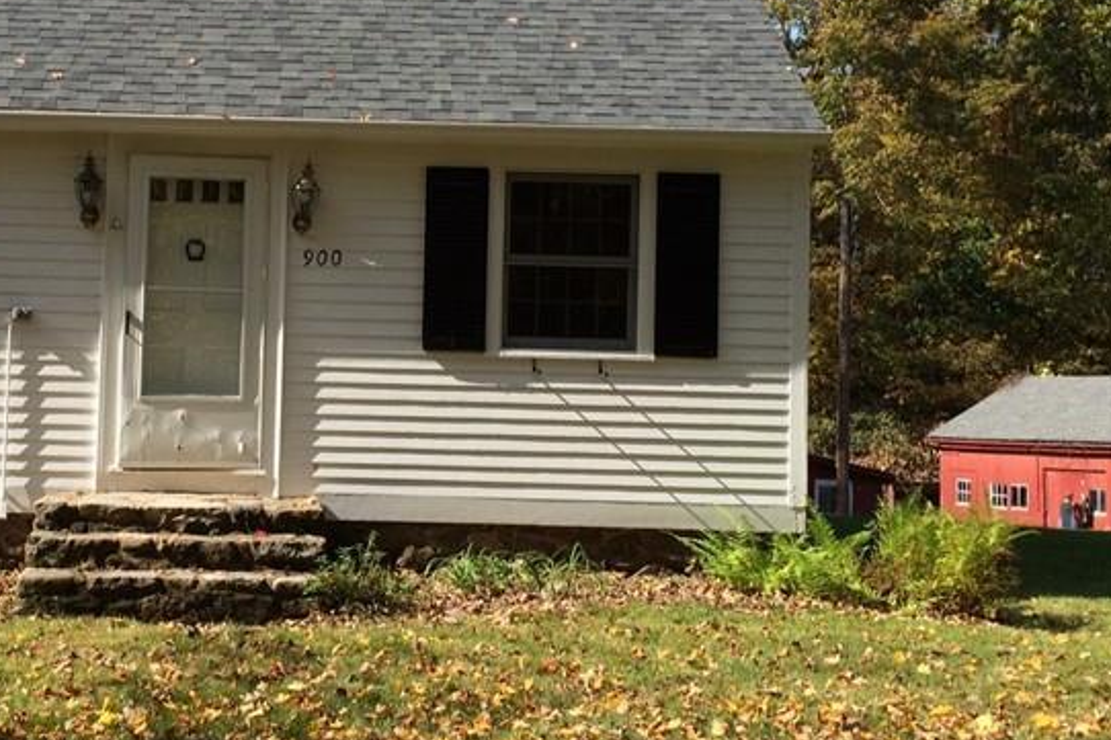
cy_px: 330
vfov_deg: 23.8
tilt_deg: +2.7
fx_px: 1758
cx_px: 303
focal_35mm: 57
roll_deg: -1.5
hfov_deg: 34.5
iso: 32
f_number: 2.2
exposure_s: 1/1208
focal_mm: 4.15
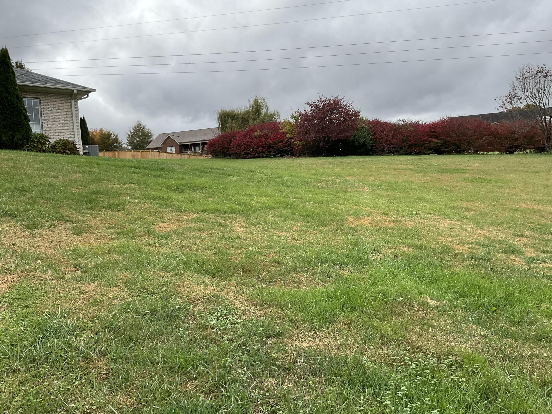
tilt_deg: -2.6
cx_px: 276
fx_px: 462
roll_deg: -0.6
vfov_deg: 48.2
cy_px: 207
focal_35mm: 29
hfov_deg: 61.7
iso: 25
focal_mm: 3
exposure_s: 1/997
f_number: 1.8
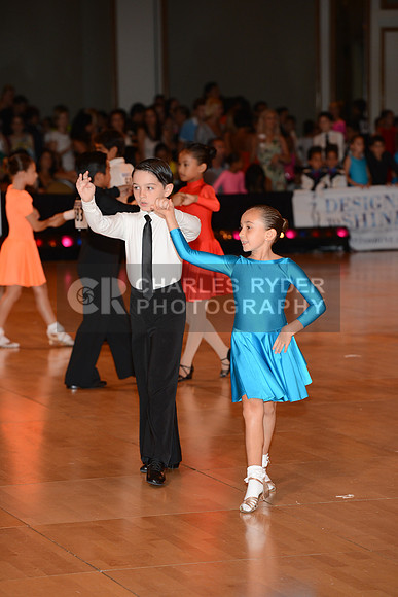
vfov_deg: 14.2
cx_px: 199
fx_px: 2403
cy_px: 298
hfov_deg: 9.5
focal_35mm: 145
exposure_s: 1/250
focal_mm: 145
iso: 1000
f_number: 5.6
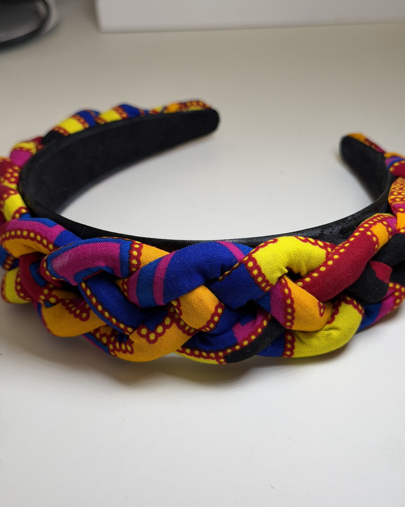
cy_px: 269
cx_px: 205
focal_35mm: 51
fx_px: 764
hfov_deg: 29.7
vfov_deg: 36.6
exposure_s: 1/478
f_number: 1.78
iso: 64
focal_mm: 6.76
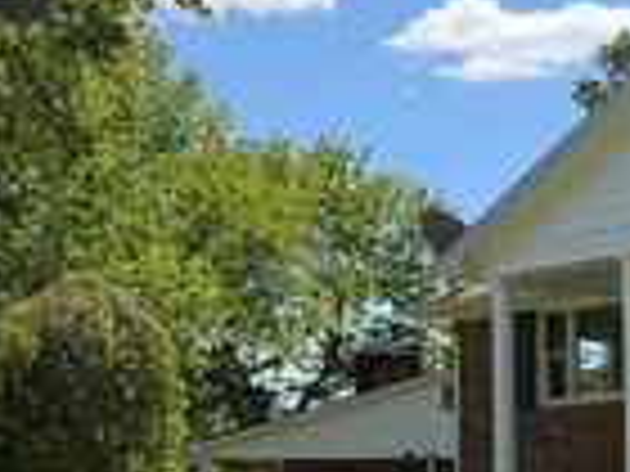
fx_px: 1565
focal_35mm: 86
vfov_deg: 16.7
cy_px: 492
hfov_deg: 19.2
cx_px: 1012
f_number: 1.78
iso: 100
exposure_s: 1/3584
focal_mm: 6.76
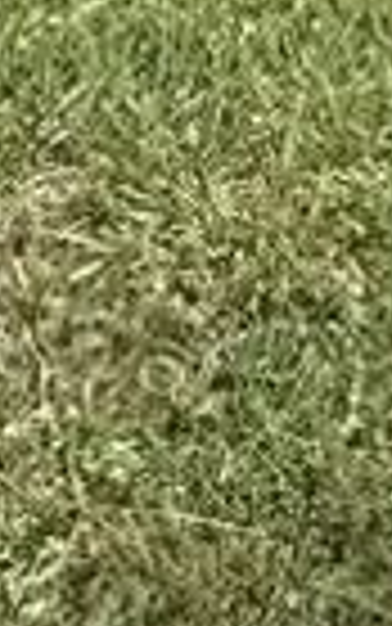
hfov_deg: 11.3
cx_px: 676
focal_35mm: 109
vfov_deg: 14.1
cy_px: -815
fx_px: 1861
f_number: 2.2
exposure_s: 1/559
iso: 50
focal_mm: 2.22
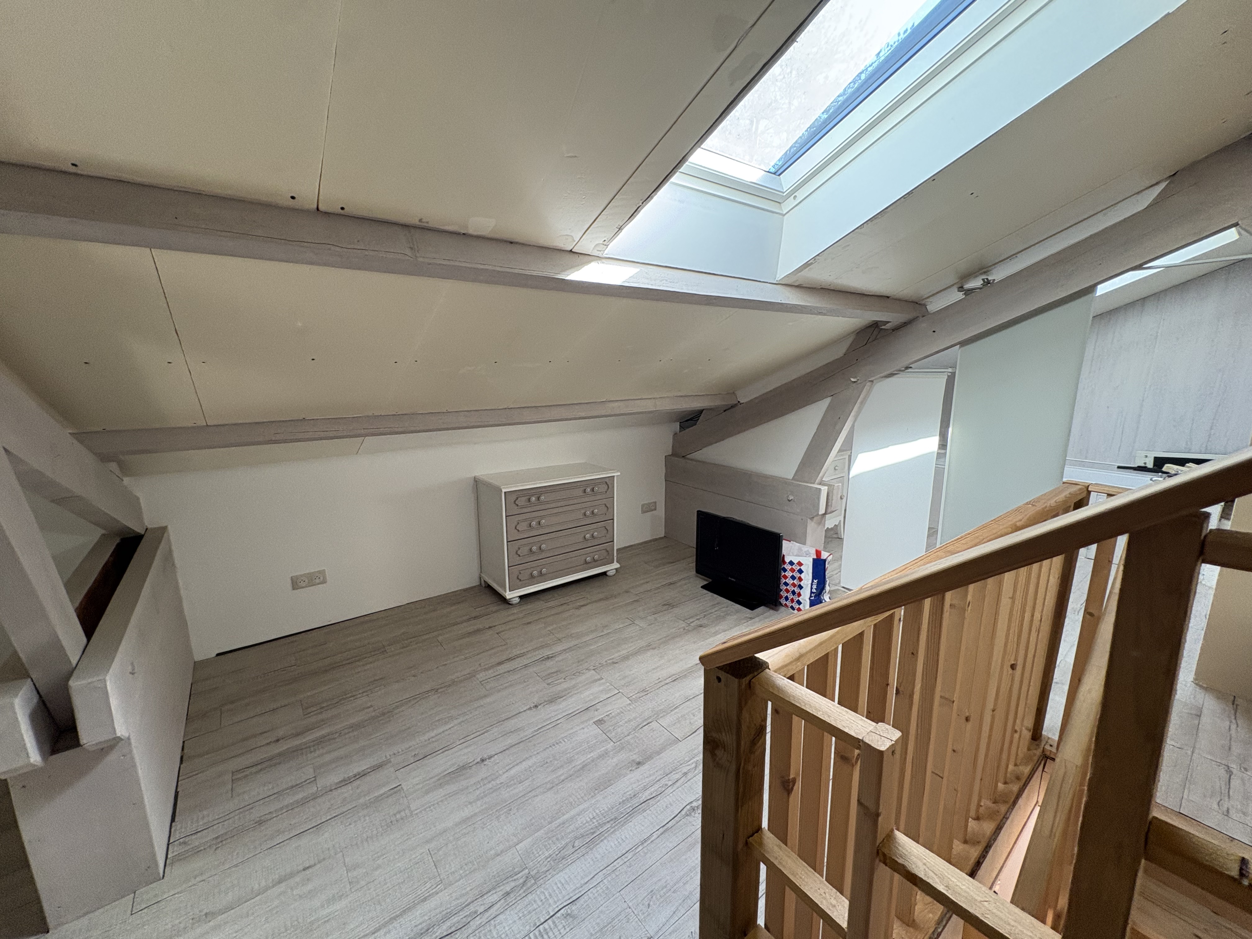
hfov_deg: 102.1
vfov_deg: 85.7
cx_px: 626
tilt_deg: -11.5
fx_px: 506
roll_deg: +1.3
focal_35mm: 14
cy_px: 470
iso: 160
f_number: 2.2
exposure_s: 1/50
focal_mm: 2.22
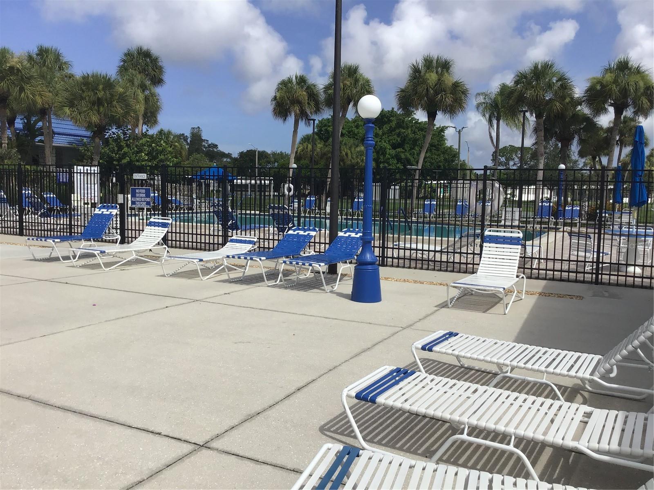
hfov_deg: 58.4
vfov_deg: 45.4
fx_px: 586
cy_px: 245
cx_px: 327
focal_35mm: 31
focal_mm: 3.3
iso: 25
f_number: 2.4
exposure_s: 1/2551
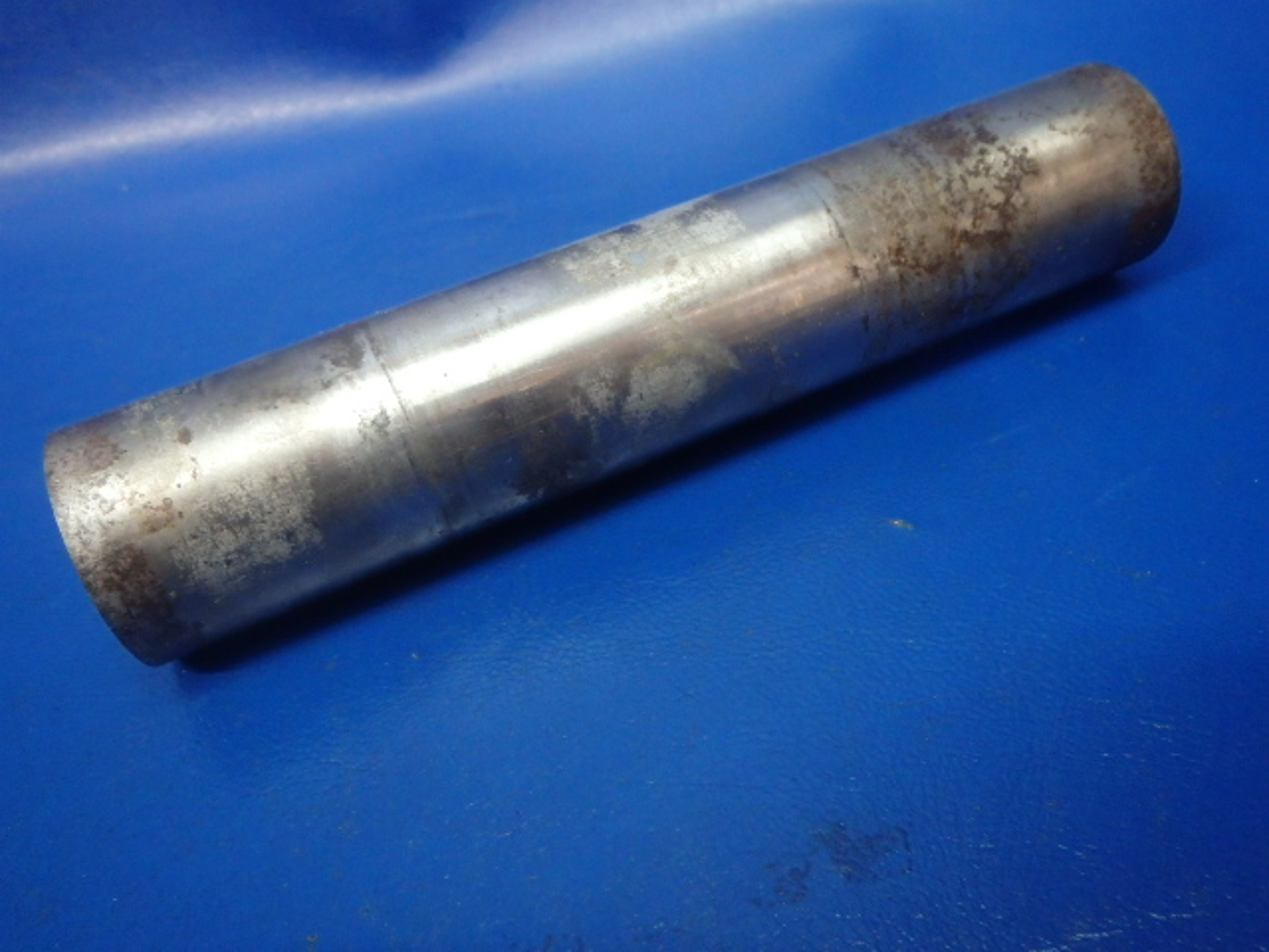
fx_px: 1026
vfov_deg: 49.7
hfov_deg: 63.4
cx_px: 634
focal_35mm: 28
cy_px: 476
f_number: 3.9
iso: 800
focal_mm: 5
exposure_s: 1/25
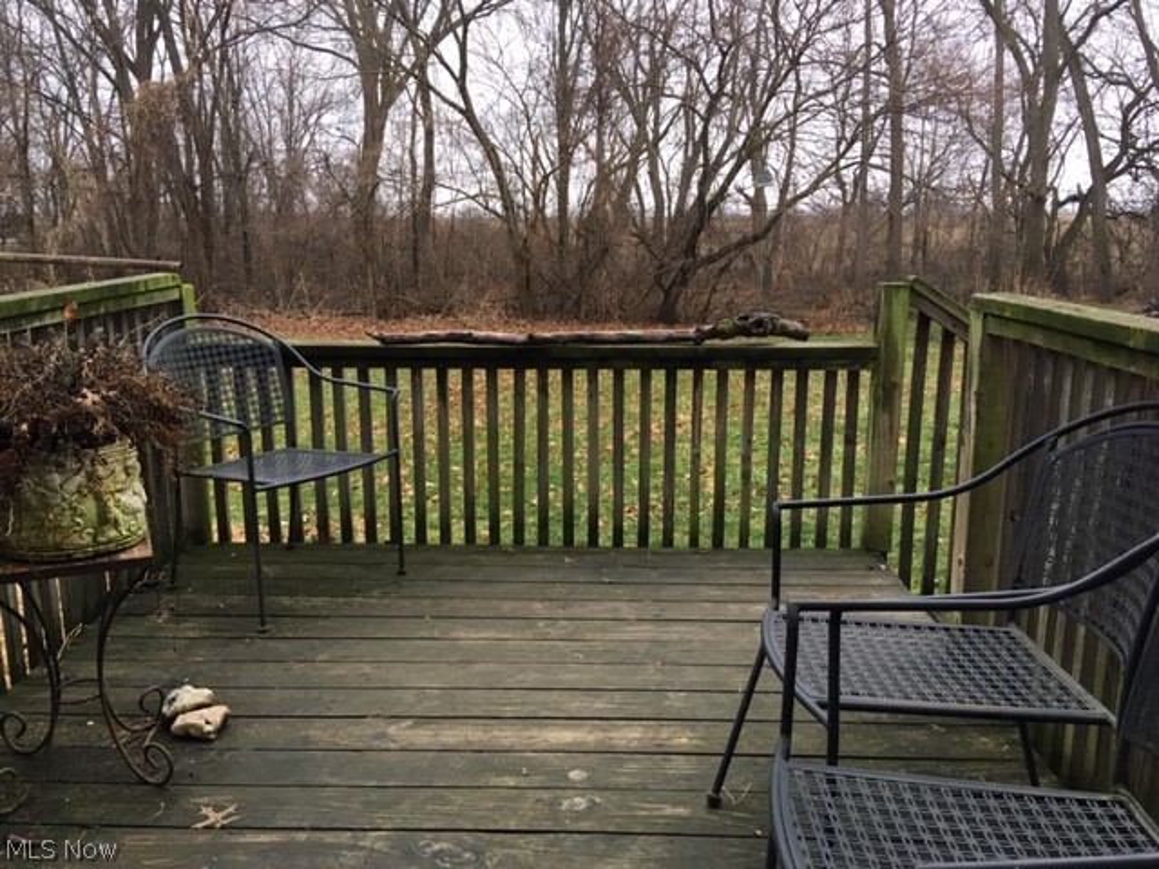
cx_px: 580
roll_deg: +1.3
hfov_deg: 61.7
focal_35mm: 29
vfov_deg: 48.2
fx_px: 971
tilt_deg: -13.1
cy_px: 434
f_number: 2.2
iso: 25
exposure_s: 1/40
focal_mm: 4.15
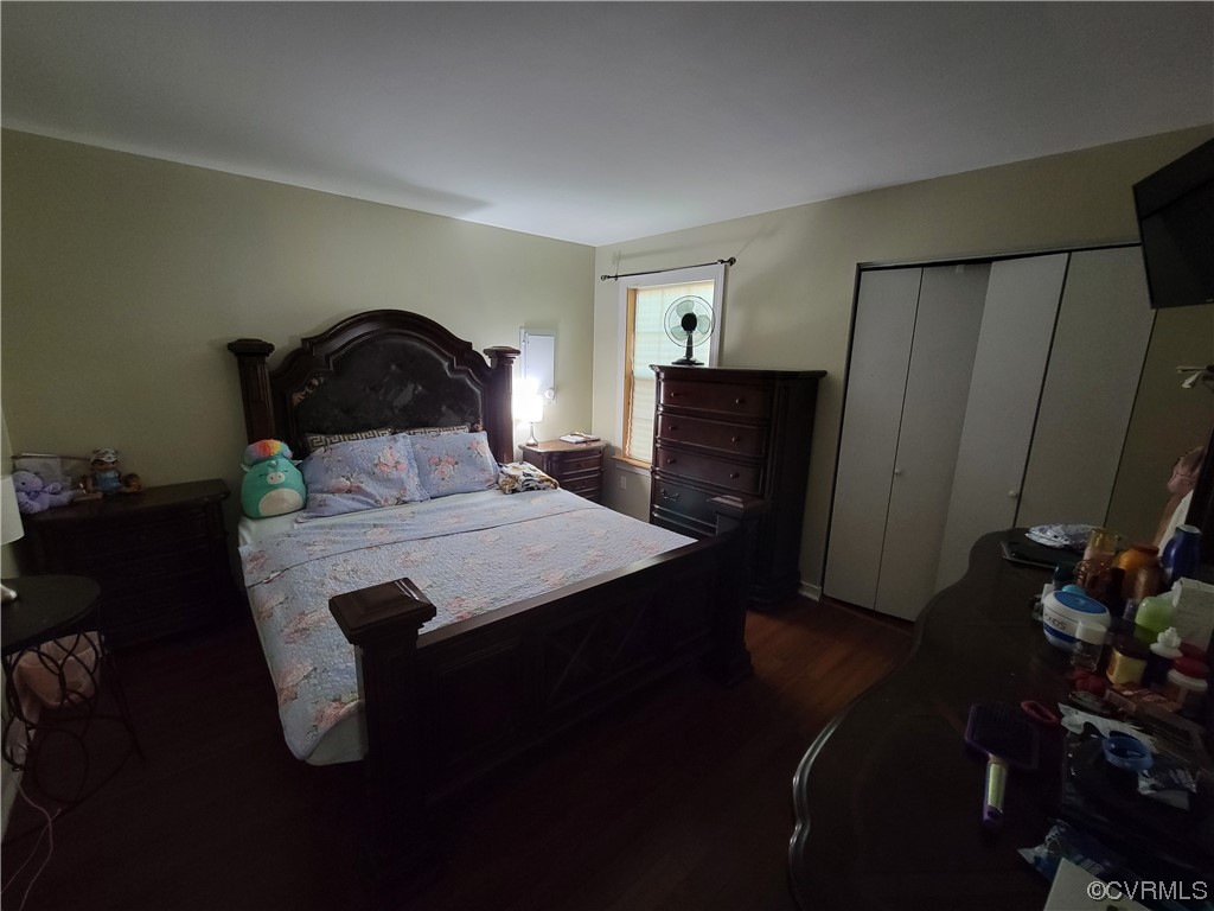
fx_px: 456
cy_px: 456
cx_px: 607
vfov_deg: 89.9
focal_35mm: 13
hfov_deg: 106.2
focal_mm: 2.2
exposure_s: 1/30
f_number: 2.2
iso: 640
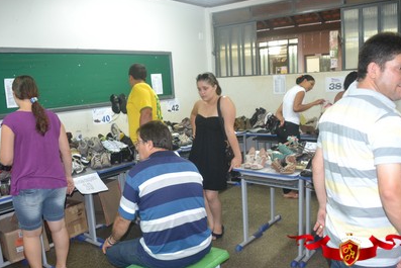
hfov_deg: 55.8
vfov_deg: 38.9
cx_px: 198
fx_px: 379
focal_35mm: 34
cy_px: 147
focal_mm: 20
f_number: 3.5
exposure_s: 1/60
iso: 1250
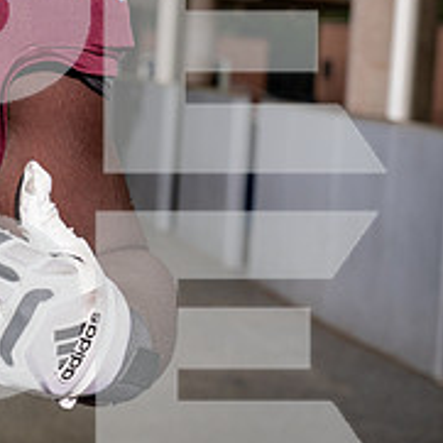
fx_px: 2635
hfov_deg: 9.3
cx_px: -237
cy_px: 45
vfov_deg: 9.6
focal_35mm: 182
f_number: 5.6
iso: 320
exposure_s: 1/250
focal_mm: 61
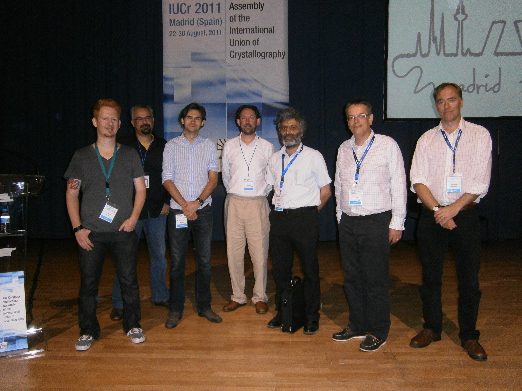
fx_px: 467
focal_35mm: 31
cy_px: 196
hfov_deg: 58.4
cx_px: 261
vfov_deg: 45.4
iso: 400
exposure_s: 1/250
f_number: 2.9
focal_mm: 5.5
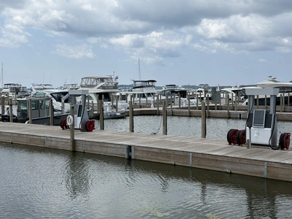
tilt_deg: -1.8
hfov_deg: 39.7
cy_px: 110
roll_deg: +0.0
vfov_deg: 30.3
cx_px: 146
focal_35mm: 48
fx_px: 405
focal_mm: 6.76
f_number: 1.78
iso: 64
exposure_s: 1/7143
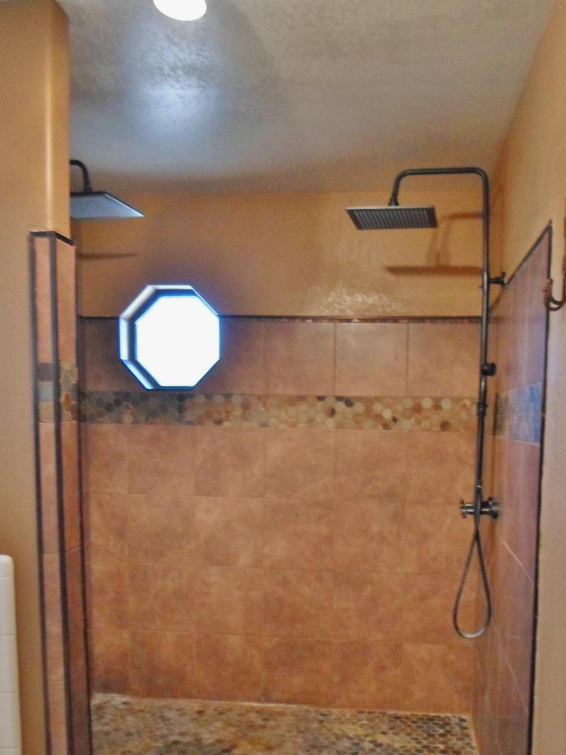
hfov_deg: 41.6
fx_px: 741
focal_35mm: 34
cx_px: 339
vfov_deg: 52.9
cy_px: 505
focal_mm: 4.5
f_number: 2.5
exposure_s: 1/20
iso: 400
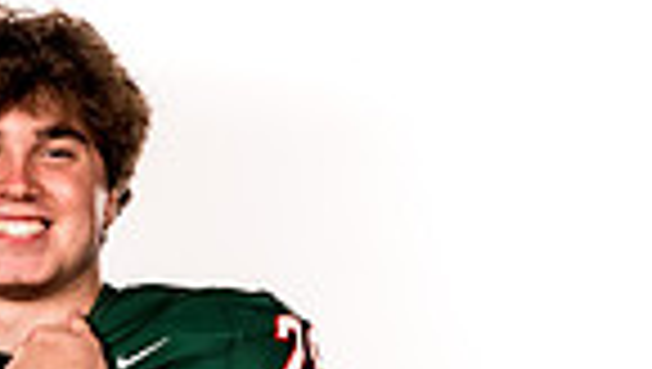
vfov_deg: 6.3
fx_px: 3151
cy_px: 927
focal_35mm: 182
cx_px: 99
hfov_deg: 11.8
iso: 800
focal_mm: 56
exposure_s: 1/400
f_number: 8
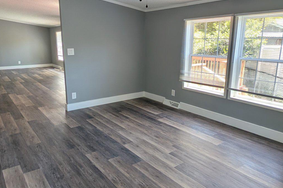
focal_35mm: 25
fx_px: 197
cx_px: 126
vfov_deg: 51.3
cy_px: 88
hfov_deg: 71.3
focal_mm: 2.02
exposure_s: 1/124
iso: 49
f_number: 1.7
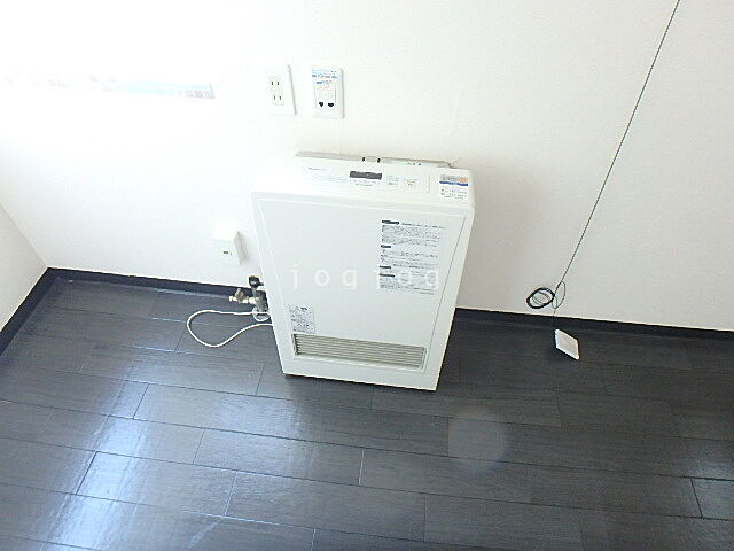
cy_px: 276
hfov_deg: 79.0
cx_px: 367
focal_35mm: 21
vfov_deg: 63.4
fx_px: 445
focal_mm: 3.7
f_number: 3.5
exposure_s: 1/30
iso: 640
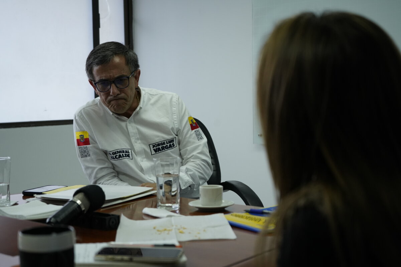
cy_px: 134
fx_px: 624
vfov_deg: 24.2
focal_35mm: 56
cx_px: 200
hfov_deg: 35.6
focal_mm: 56
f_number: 5
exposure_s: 1/800
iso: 3200
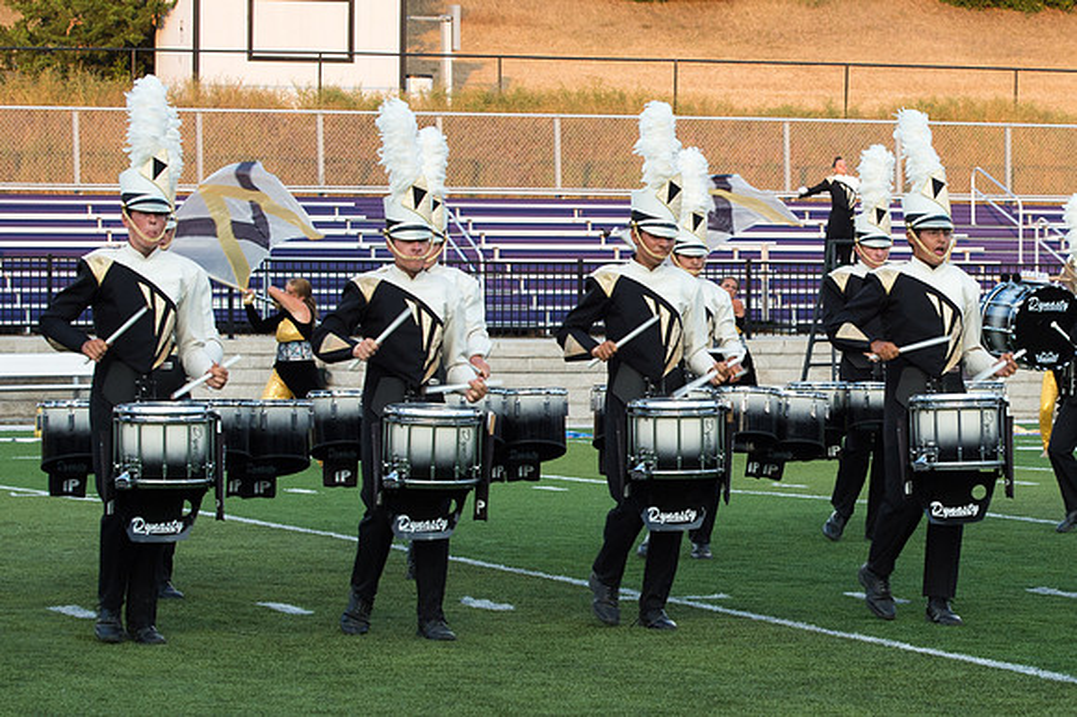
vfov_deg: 8.4
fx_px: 4859
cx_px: 887
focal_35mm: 163
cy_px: 392
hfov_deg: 12.6
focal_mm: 75
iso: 640
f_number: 8
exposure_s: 1/250
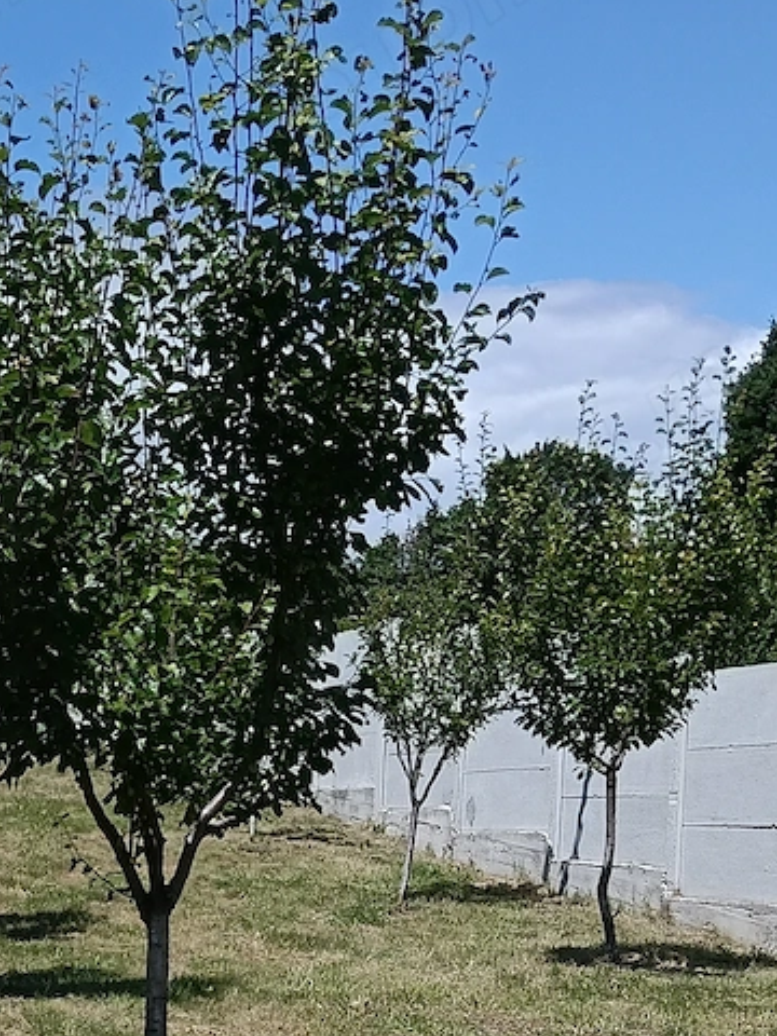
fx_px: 2245
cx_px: -240
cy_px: 1185
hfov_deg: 18.3
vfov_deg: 24.0
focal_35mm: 75
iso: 64
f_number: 1.8
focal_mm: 3.98
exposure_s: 1/1153
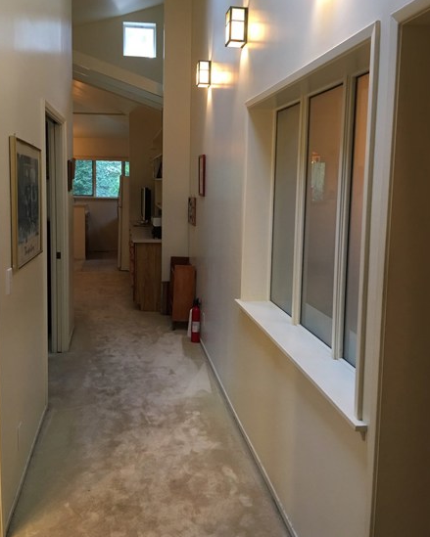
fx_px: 525
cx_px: 208
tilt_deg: -5.5
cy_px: 247
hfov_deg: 44.5
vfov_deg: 54.2
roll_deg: -2.5
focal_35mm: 33
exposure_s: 1/15
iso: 50
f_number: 2.2
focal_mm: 4.15
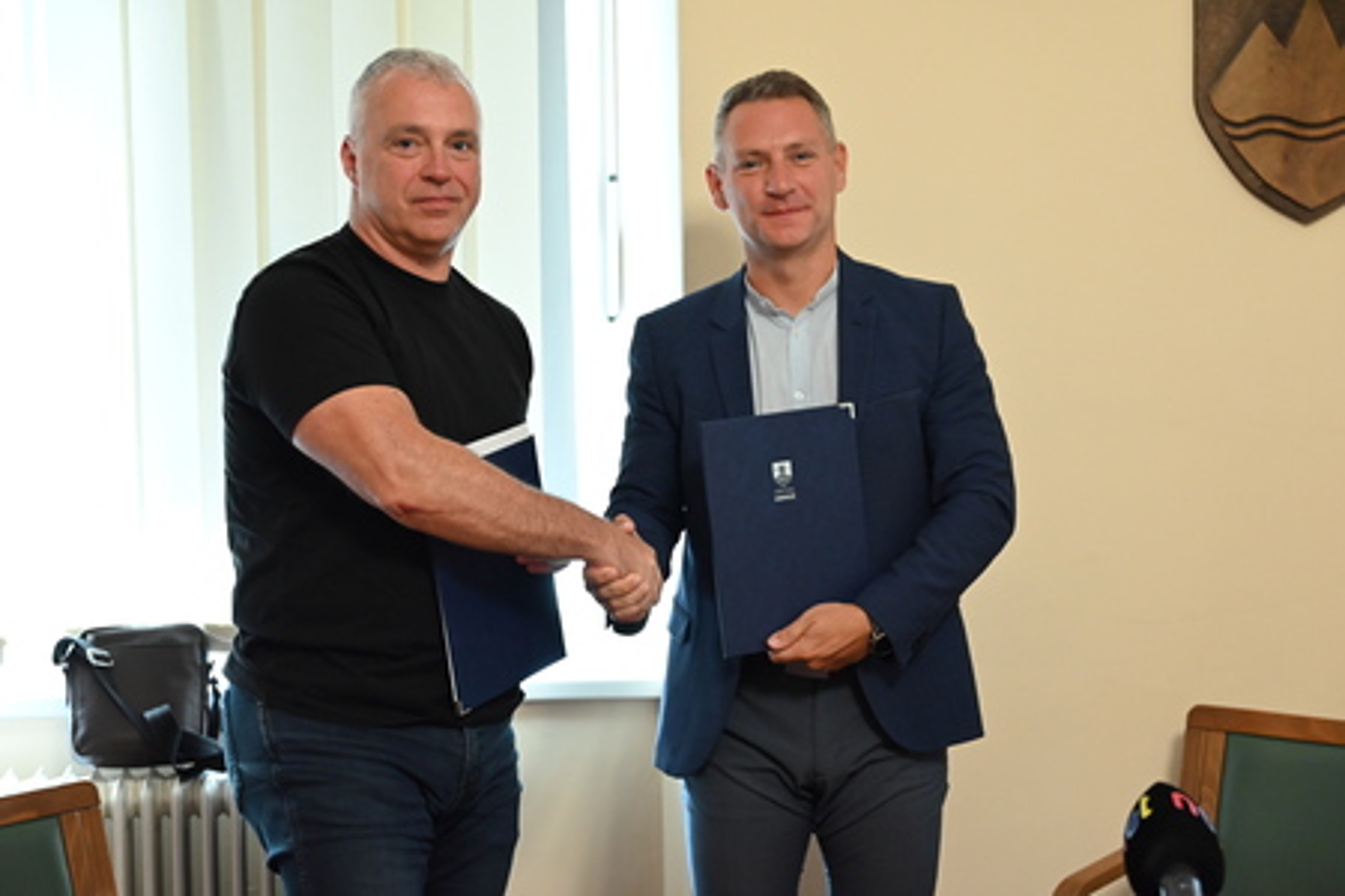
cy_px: 448
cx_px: 672
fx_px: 2092
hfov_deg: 35.6
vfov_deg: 24.2
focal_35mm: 56
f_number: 4
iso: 3600
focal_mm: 56
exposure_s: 1/60
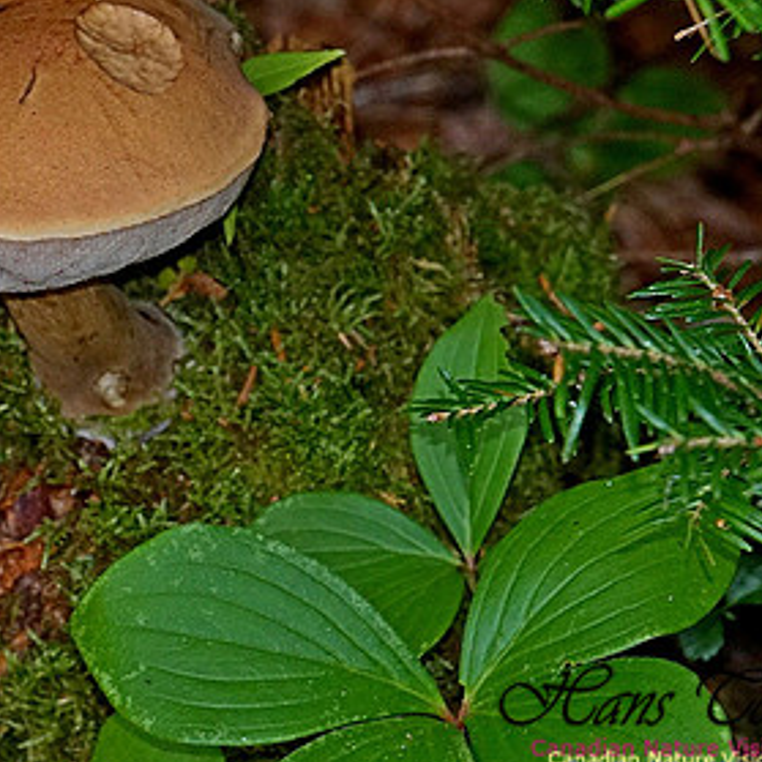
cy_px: 283
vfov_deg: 4.3
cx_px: 68
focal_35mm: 405
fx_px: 10084
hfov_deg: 4.3
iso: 1000
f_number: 13
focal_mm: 153
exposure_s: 1/60
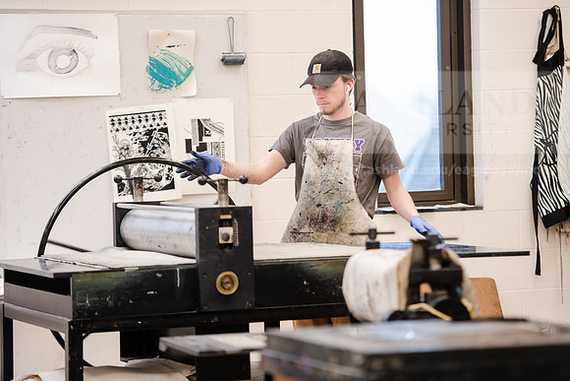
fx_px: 1980
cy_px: 190
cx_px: 285
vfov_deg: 11.0
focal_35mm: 125
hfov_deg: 16.4
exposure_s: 1/200
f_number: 3.2
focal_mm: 125
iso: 640
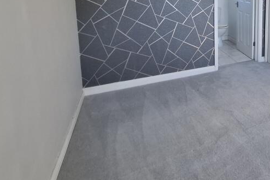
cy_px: 11
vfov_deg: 41.9
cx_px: 277
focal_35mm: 28
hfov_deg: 50.9
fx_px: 210
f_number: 2.2
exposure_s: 1/100
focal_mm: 1.74
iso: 40
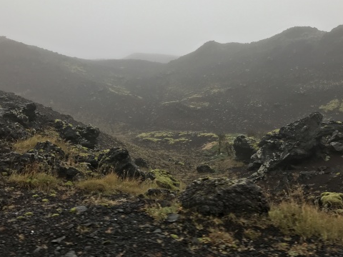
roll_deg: +3.6
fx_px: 317
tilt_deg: -0.4
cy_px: 118
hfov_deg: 56.8
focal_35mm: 32
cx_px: 181
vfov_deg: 44.1
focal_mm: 3.99
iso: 20
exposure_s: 1/230
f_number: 1.8
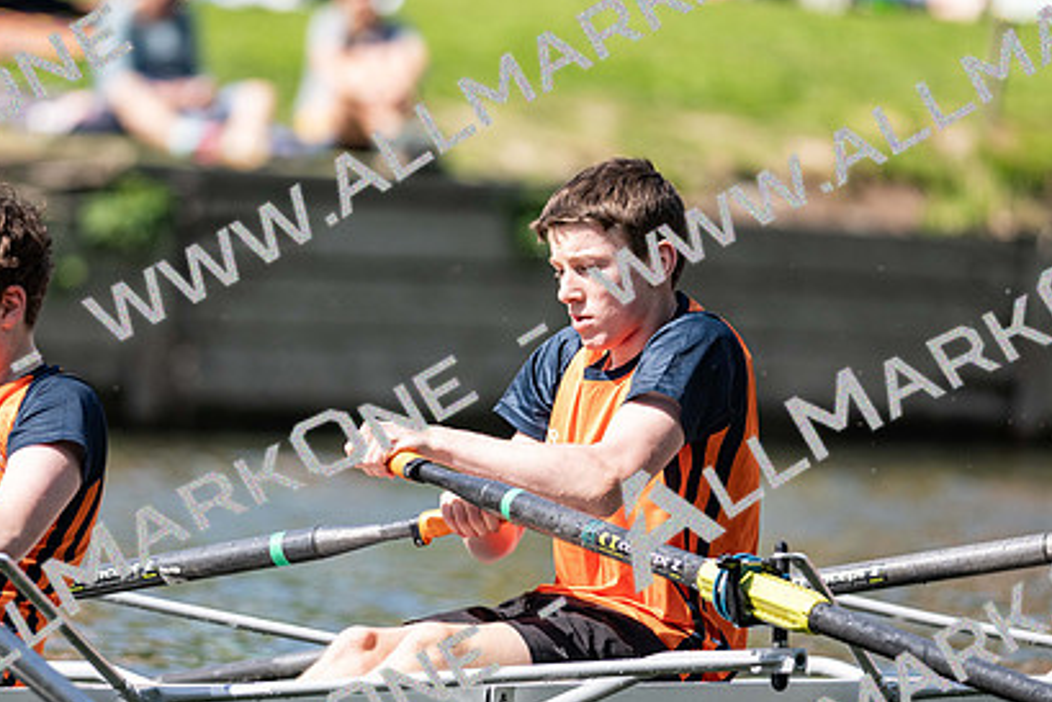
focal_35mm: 426
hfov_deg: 4.8
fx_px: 12452
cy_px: 348
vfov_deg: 3.2
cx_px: 401
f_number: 4
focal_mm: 300
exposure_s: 1/2500
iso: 500
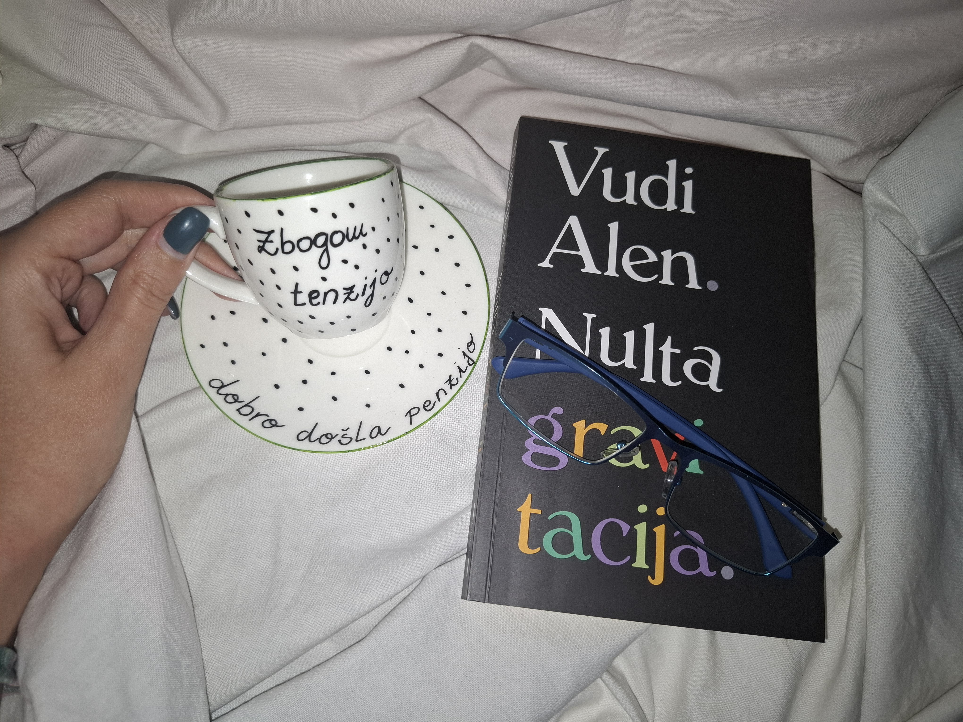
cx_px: 482
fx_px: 640
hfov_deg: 73.9
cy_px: 361
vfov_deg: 58.9
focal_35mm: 23
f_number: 1.8
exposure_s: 1/100
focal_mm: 5.54
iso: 80
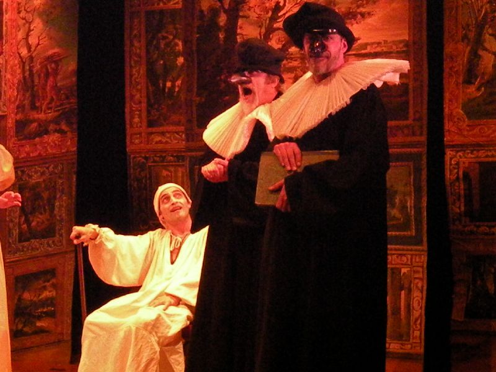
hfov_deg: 17.9
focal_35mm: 110
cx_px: 248
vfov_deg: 13.5
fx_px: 1576
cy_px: 186
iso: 3200
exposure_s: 1/125
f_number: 8
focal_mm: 19.4
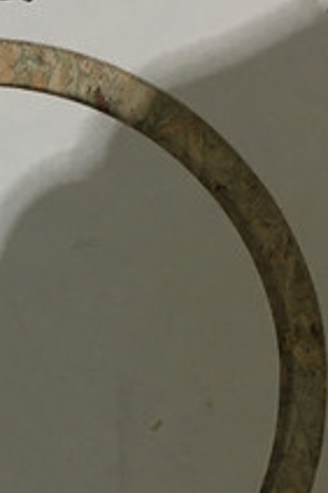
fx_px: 1246
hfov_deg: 14.6
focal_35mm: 91
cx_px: -47
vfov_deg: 22.2
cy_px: 353
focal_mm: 4.15
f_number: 2.2
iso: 64
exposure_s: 1/33
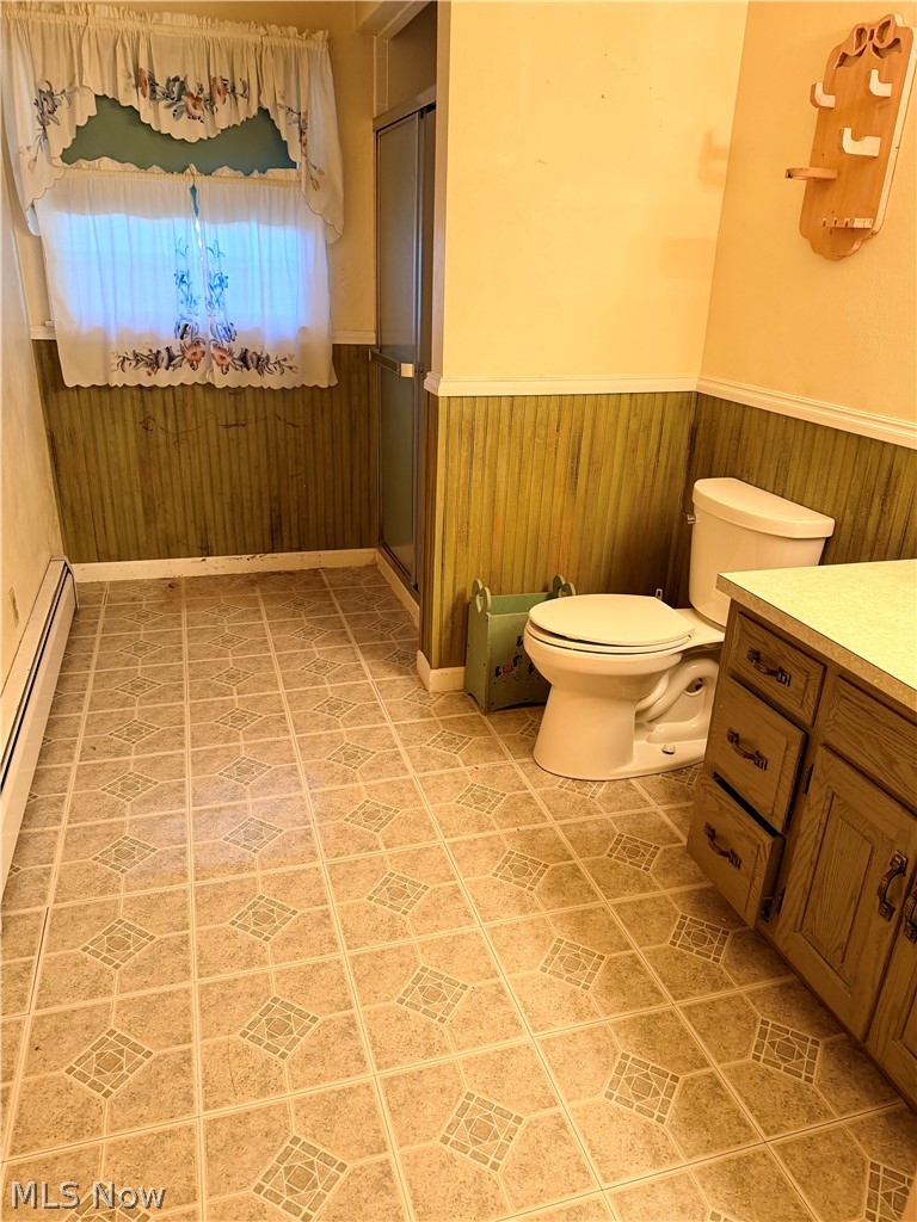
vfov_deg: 71.6
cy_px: 611
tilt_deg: -21.7
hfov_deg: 56.8
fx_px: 848
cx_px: 458
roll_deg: -3.3
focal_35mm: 24
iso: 160
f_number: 1.78
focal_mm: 6.76
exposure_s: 1/60
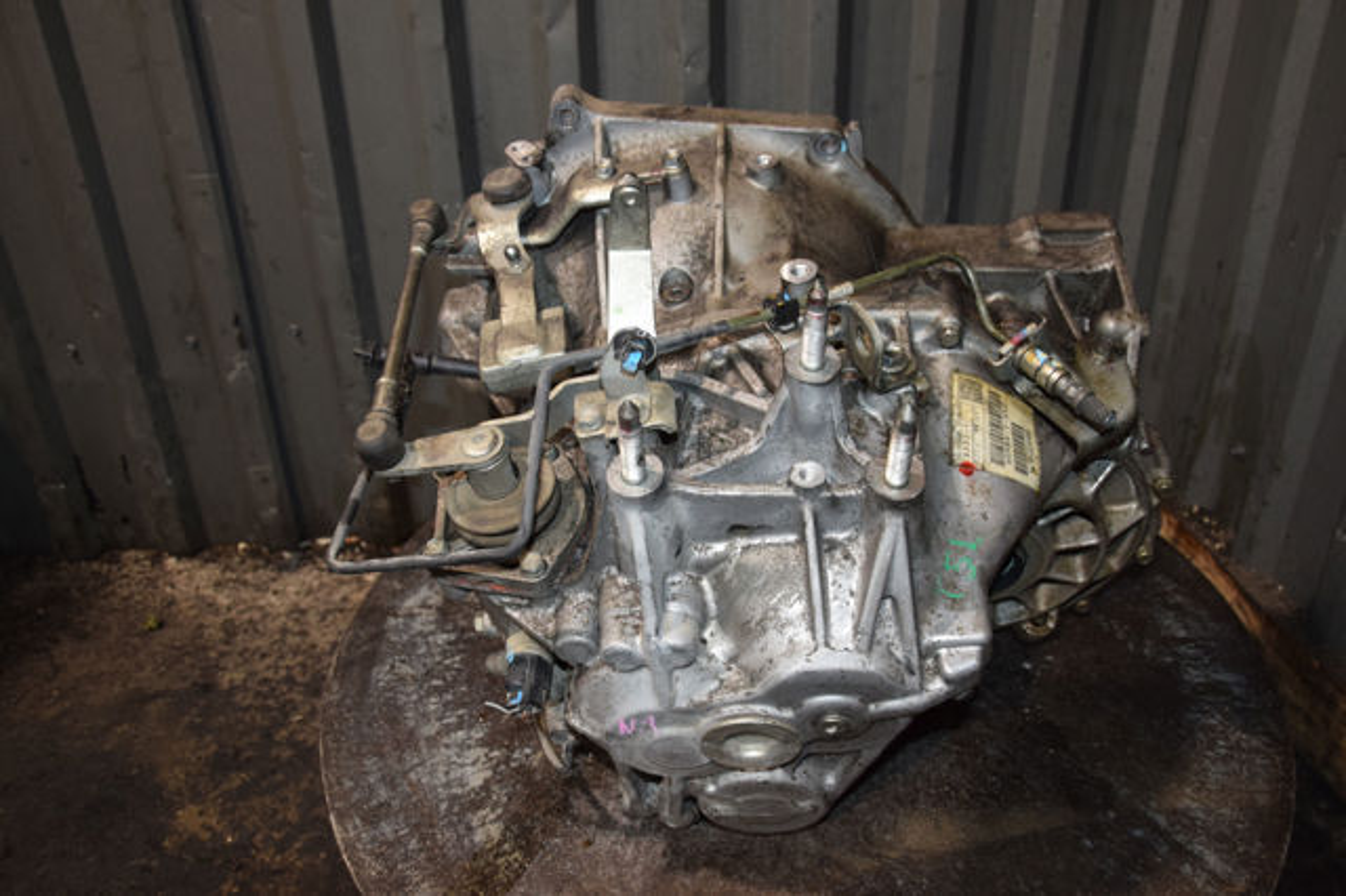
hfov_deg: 67.4
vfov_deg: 47.9
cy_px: 448
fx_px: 1009
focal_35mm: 27
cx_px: 673
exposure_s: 1/60
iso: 800
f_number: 5
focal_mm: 18
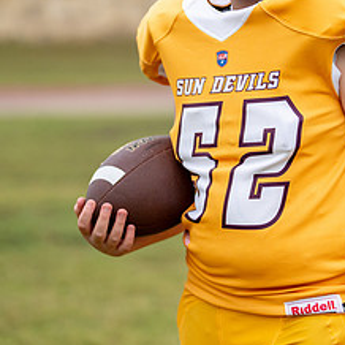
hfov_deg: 12.0
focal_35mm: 145
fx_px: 1635
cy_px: 95
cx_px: 288
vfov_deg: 12.0
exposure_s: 1/2000
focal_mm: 50
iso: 320
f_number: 1.2
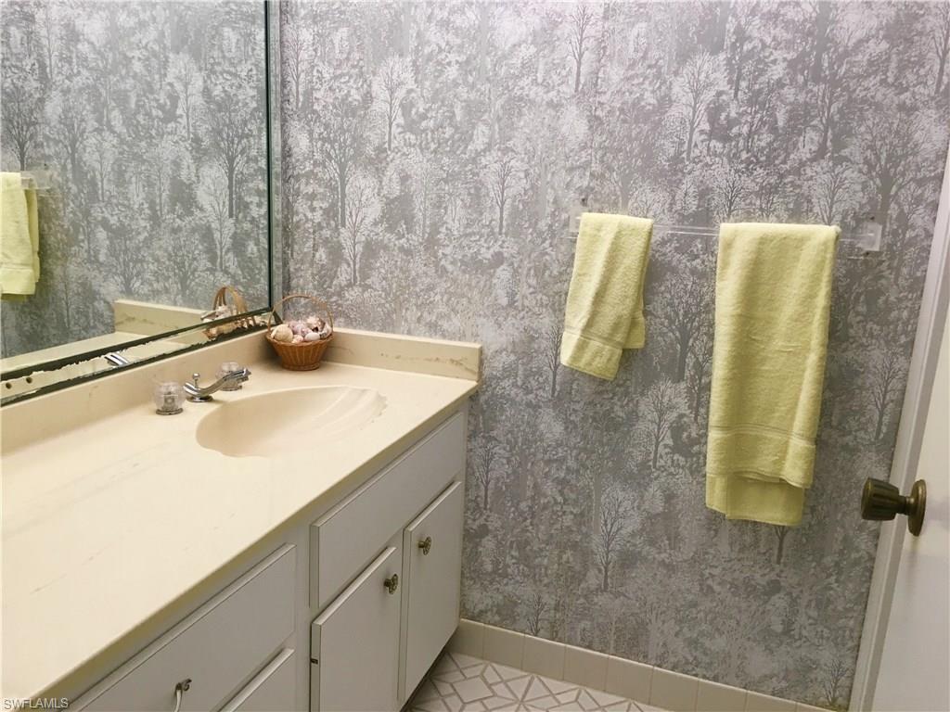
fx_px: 796
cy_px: 356
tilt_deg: -12.4
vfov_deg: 48.2
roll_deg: -3.6
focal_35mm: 29
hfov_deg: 61.7
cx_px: 475
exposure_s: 1/30
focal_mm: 4.15
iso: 80
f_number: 2.2
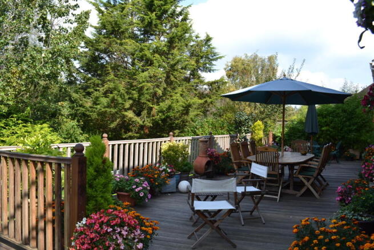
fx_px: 281
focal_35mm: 27
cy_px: 125
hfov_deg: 67.4
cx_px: 187
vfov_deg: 48.0
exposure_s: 1/160
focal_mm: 18
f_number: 6.3
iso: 100
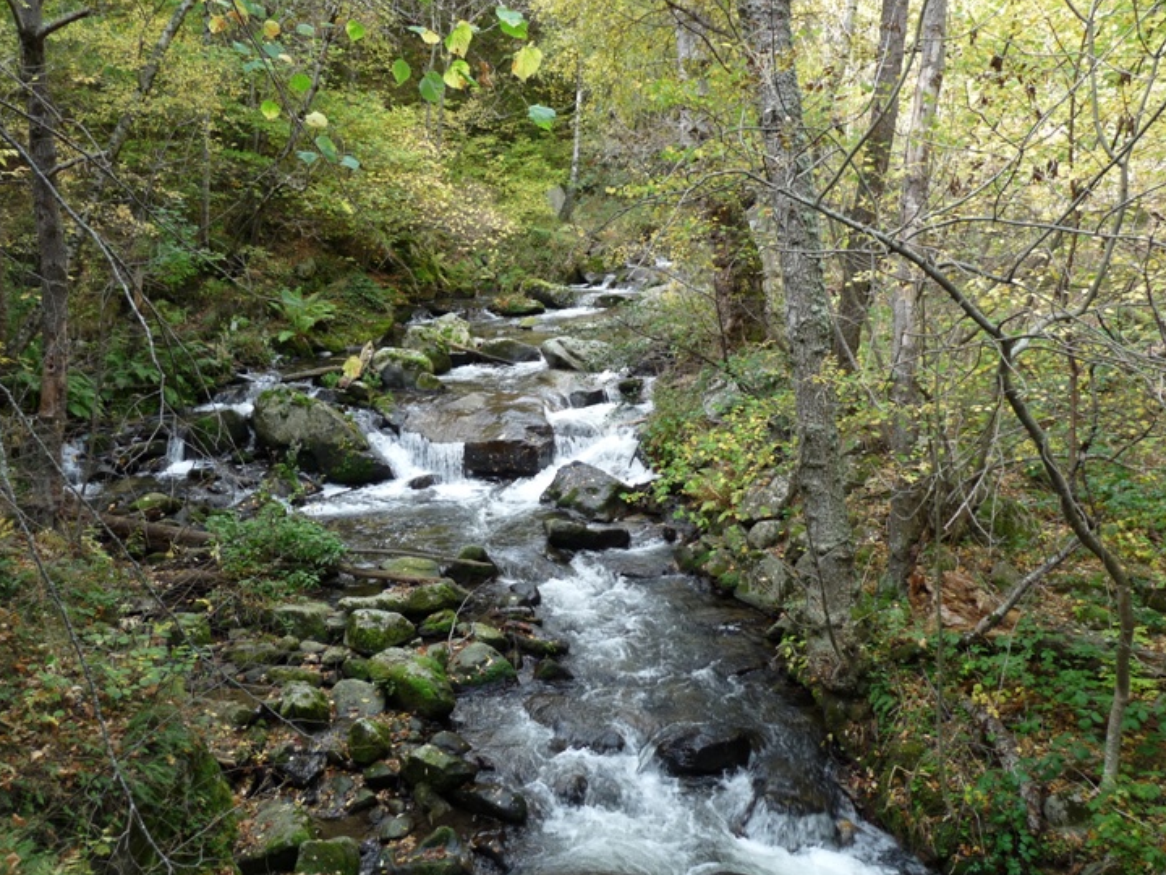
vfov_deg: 46.8
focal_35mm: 30
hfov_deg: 59.9
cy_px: 405
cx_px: 534
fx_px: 1011
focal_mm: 4.8
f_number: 2.8
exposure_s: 1/60
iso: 100
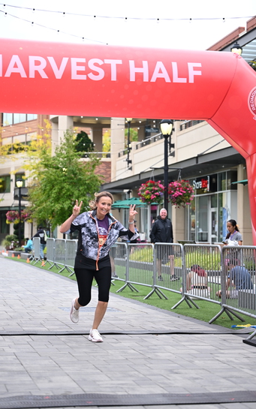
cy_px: 205
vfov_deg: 28.6
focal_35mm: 72
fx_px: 803
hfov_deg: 18.1
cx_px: 123
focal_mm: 70
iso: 640
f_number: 2.8
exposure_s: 1/1600
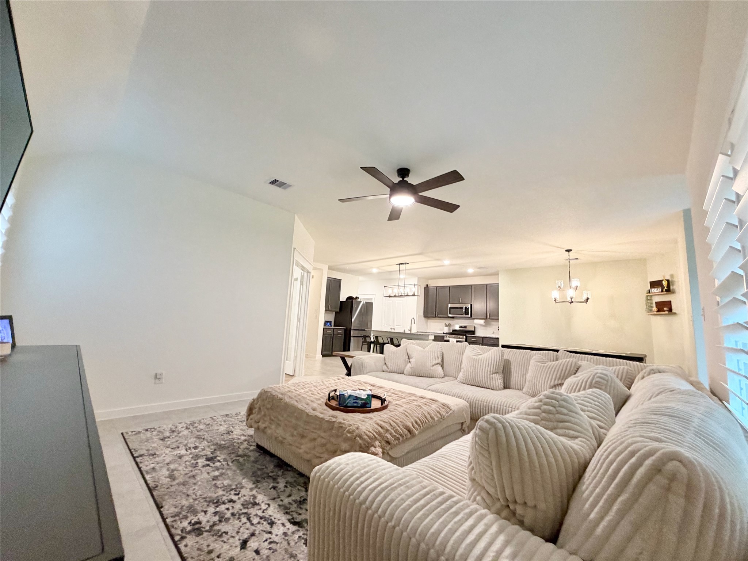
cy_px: 280
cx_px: 374
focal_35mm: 14
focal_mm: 2.22
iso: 250
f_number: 2.2
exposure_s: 1/60
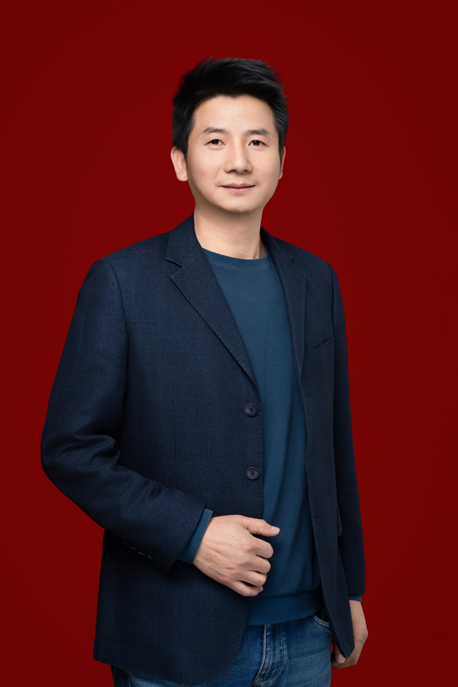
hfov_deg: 19.5
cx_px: 229
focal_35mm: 70
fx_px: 1336
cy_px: 344
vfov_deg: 28.8
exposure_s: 1/125
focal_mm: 70
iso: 100
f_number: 5.6
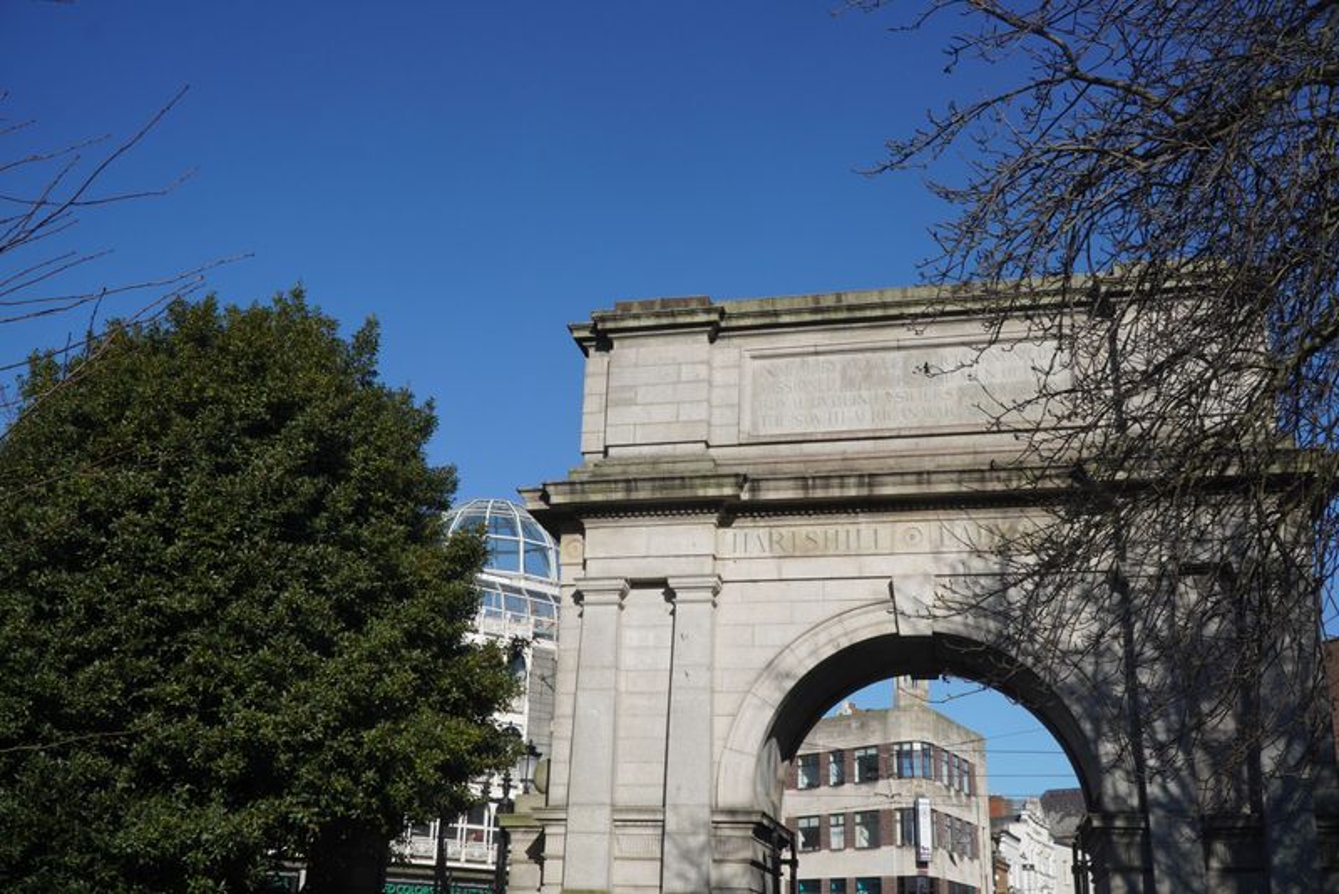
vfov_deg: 41.7
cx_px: 670
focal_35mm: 32
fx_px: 1172
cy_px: 447
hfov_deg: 59.5
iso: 250
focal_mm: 21
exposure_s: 1/640
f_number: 10
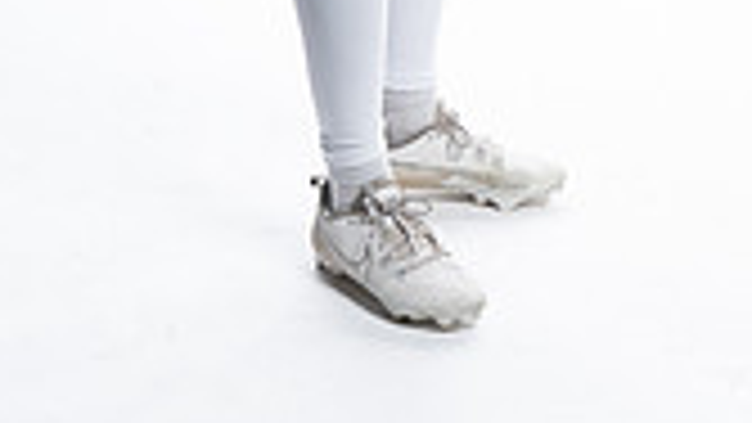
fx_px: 2652
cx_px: 540
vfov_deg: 8.5
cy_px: -536
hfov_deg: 16.1
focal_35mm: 133
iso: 200
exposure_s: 1/250
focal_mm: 47
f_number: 5.6
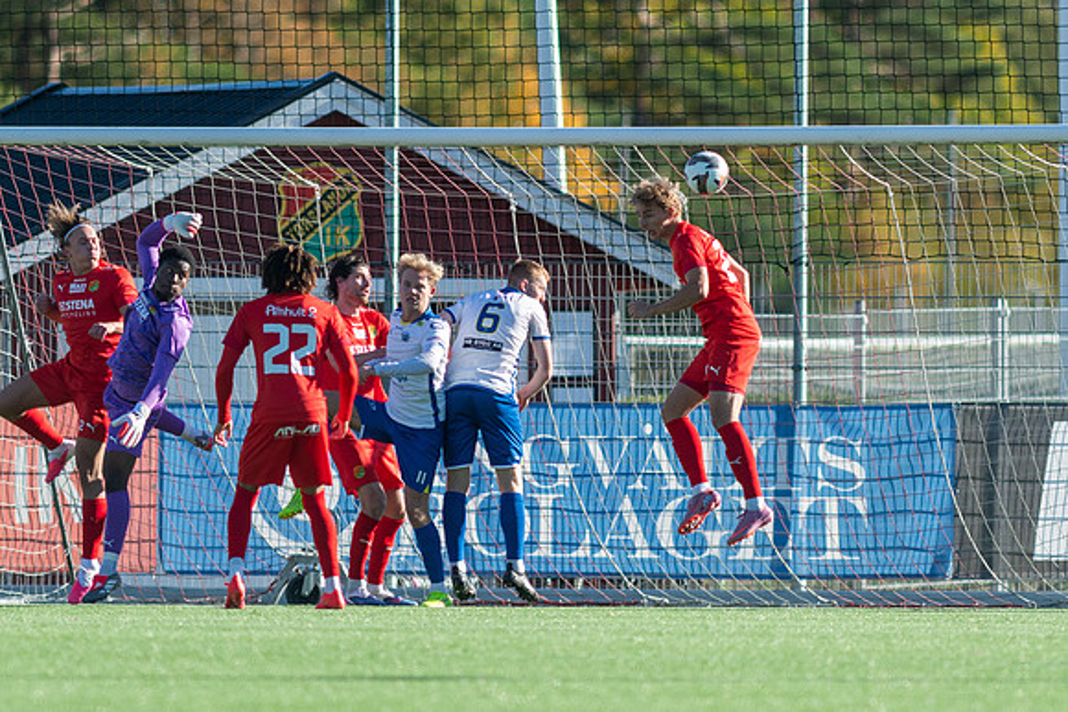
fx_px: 18947
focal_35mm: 639
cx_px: 534
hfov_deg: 3.2
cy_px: 356
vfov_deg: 2.2
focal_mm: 300
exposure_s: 1/2000
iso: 180
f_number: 3.2
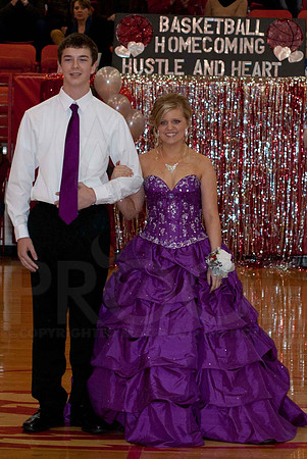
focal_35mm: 75
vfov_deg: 27.0
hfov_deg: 18.2
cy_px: 230
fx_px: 957
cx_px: 154
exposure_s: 1/60
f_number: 4
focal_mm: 50
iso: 500
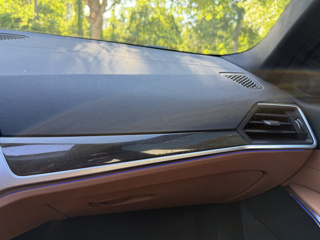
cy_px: 122
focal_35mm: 26
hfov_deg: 67.3
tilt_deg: -14.9
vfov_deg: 53.1
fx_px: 240
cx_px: 160
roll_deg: -5.2
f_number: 1.78
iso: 100
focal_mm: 6.76
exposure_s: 1/135
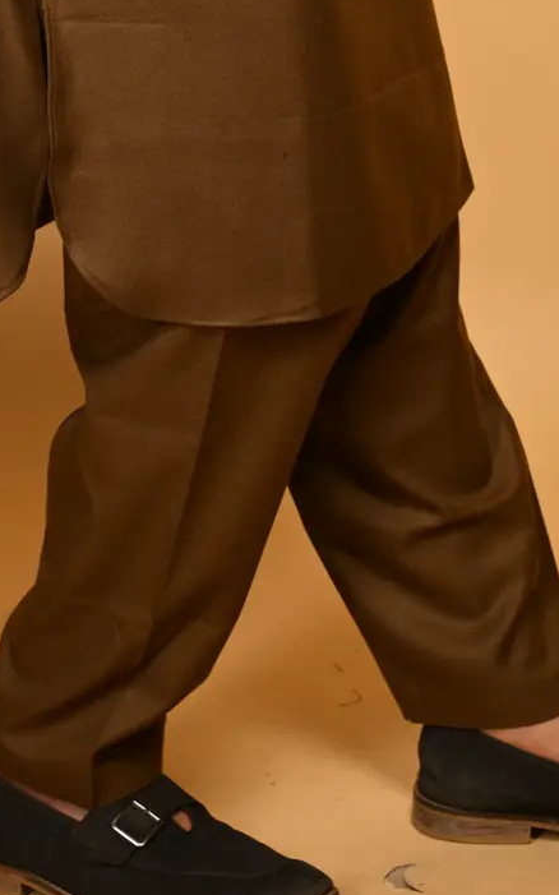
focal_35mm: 178
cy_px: -555
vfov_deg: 11.2
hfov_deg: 7.4
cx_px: 143
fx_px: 4340
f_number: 6.3
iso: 160
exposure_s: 1/200
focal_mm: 48
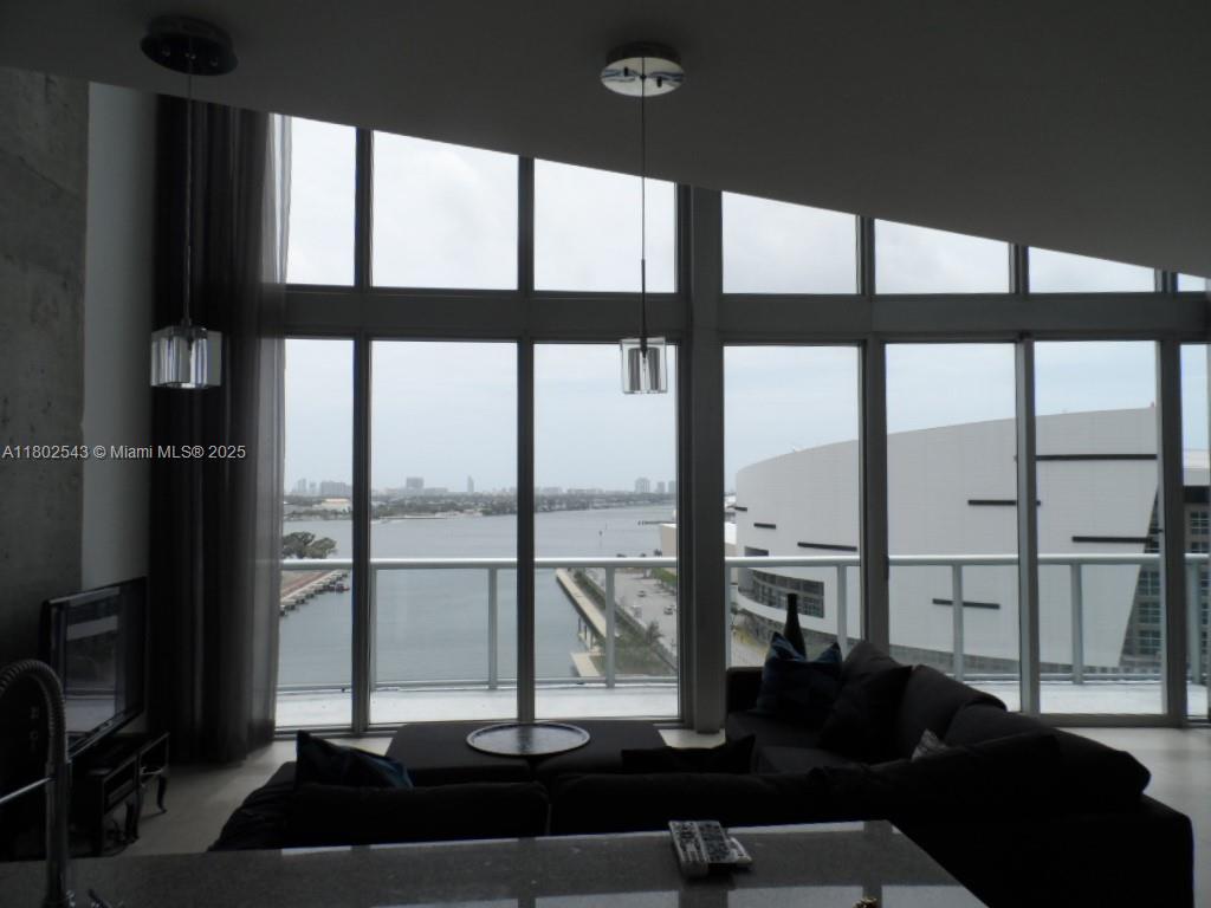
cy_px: 454
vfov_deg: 56.8
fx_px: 840
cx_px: 606
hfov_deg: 71.6
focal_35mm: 24
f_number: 4.5
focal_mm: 4
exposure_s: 1/500
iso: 80
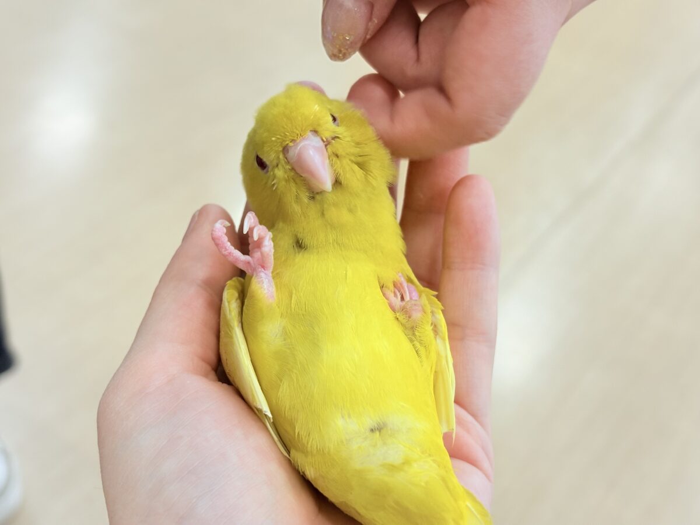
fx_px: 1052
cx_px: 350
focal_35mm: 52
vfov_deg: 28.0
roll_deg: -9.3
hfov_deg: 36.8
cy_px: 262
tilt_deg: -36.6
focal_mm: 5.96
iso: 50
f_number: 1.6
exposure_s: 1/50
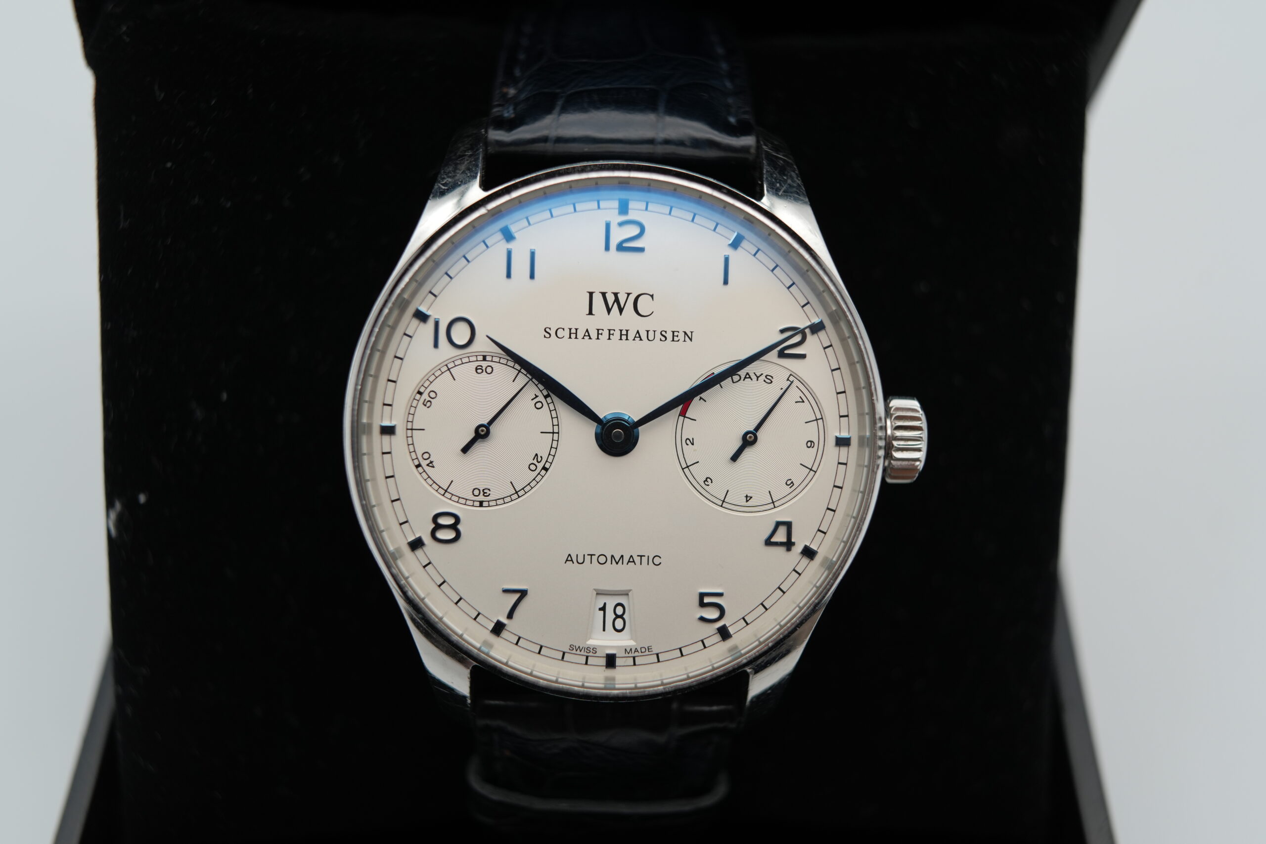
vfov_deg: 37.9
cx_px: 633
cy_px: 422
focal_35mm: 35
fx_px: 1231
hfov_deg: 54.4
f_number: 5
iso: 400
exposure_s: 1/250
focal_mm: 35
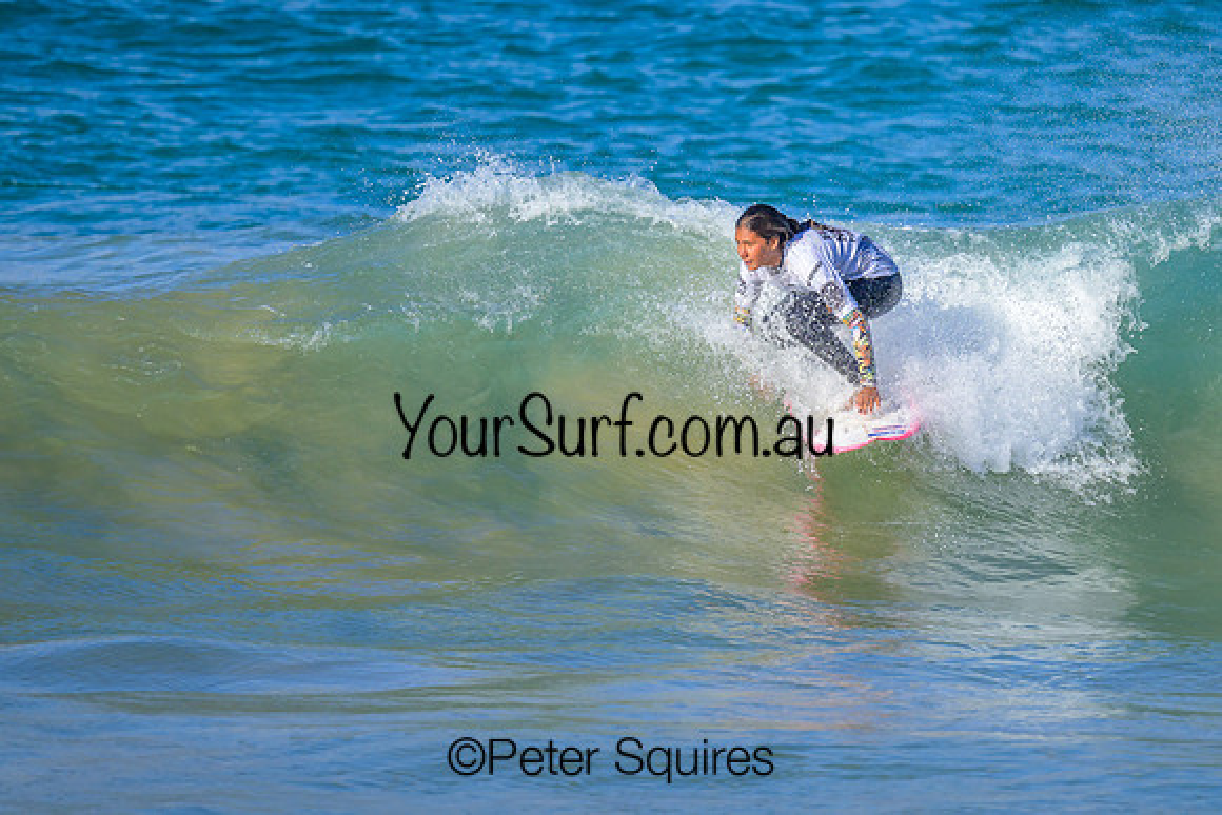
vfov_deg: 1.3
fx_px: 37292
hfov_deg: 1.9
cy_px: 255
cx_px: 750
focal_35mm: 1098
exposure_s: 1/2000
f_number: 6.3
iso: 450
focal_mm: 800
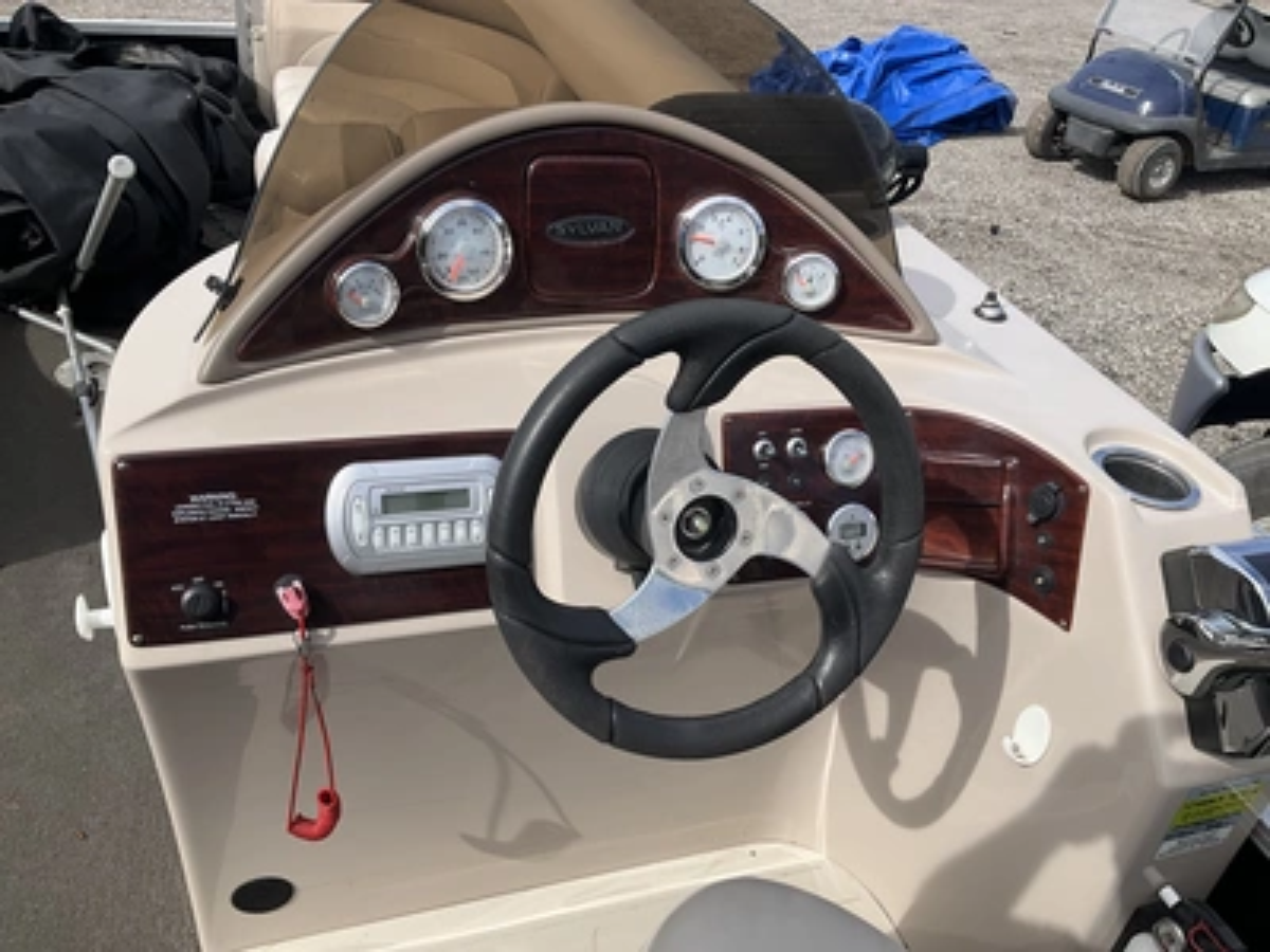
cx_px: 635
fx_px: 1064
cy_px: 476
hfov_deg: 61.7
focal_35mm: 29
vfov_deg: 48.2
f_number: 1.8
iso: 25
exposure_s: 1/1490
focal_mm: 3
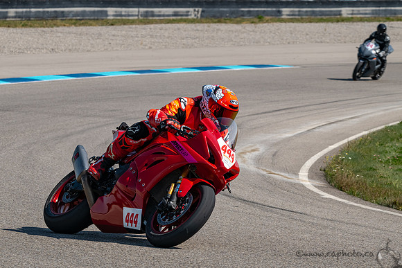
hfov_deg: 8.0
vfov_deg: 5.3
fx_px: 2876
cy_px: 119
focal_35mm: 257
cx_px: 173
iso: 450
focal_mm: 200
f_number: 11
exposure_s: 1/1250
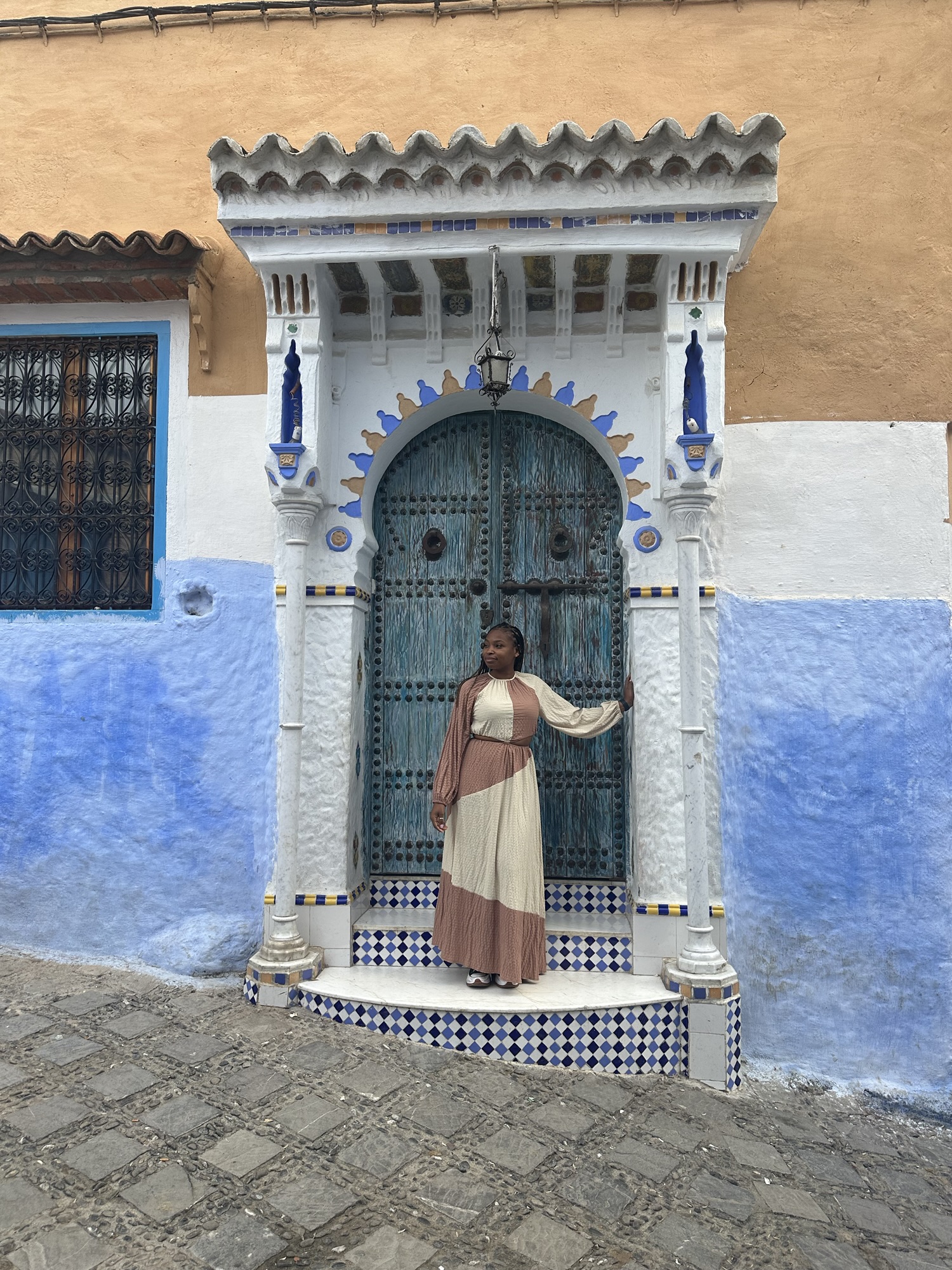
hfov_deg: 56.8
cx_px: 476
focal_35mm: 24
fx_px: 880
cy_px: 635
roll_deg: -0.6
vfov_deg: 71.6
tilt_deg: +3.2
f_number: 1.78
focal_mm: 6.86
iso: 80
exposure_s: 1/714
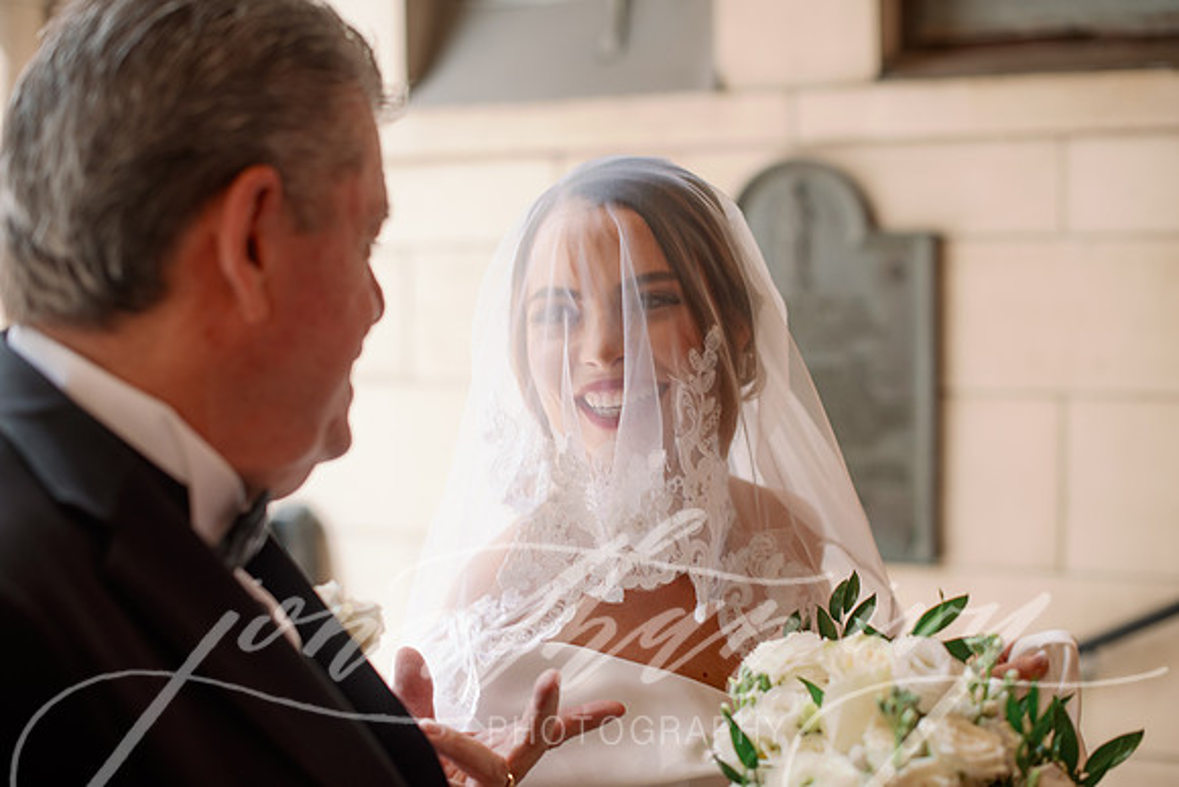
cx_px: 590
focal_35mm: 50
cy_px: 394
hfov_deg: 39.6
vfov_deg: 27.0
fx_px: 1638
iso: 100
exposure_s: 1/125
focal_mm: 50
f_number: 2.2
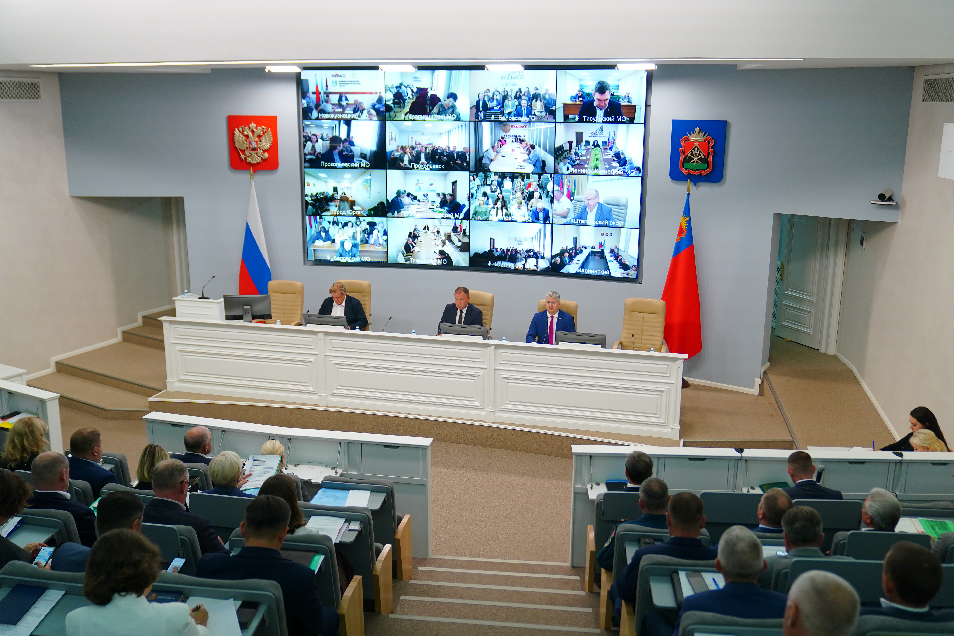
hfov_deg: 57.2
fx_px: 874
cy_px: 318
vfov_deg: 40.0
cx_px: 477
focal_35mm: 33
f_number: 2.8
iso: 1250
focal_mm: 33
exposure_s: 1/250
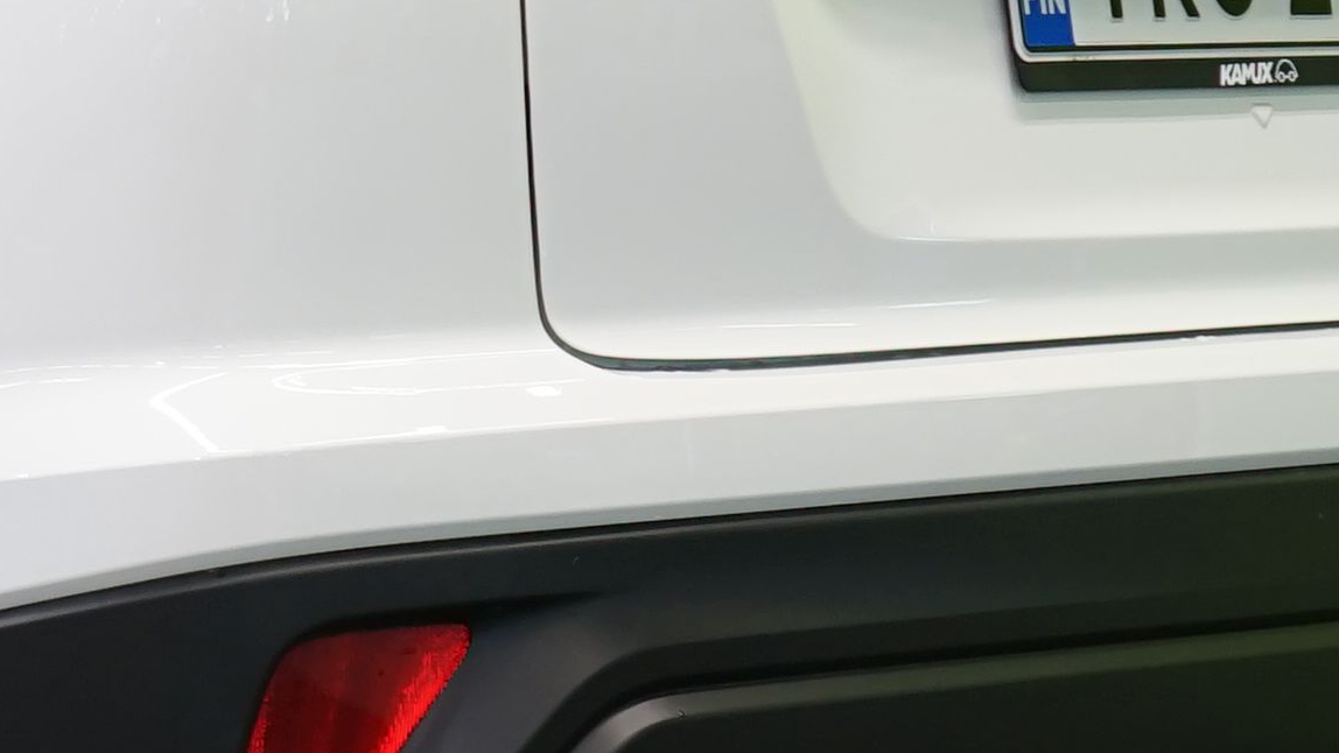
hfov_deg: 9.6
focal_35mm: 219
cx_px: -556
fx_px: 7776
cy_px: 40
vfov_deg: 5.5
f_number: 5.6
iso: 400
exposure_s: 1/25
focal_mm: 40
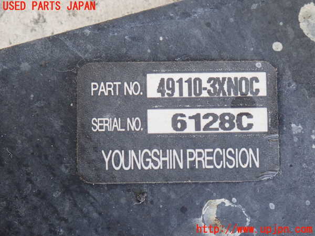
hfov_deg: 22.3
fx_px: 801
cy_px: 118
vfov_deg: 16.8
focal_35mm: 88
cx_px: 158
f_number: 4.5
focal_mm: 15.66
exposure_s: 1/30
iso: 800
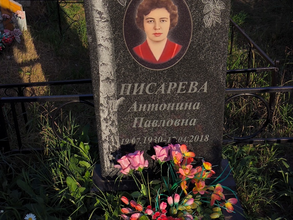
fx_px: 423
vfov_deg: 29.1
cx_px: 146
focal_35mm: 50
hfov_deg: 38.2
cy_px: 110
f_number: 1.7
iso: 50
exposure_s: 1/2495
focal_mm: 4.71
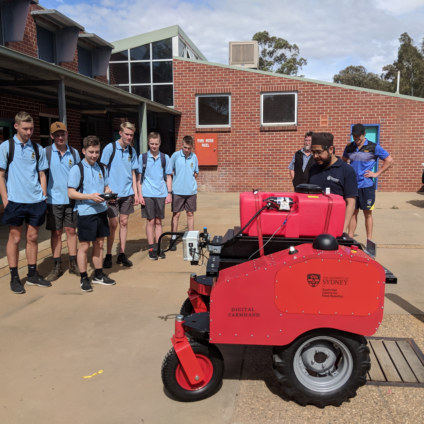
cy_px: 212
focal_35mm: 32
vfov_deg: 51.1
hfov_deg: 51.1
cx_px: 208
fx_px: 443
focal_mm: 4.44
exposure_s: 1/3344
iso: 56
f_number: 1.8
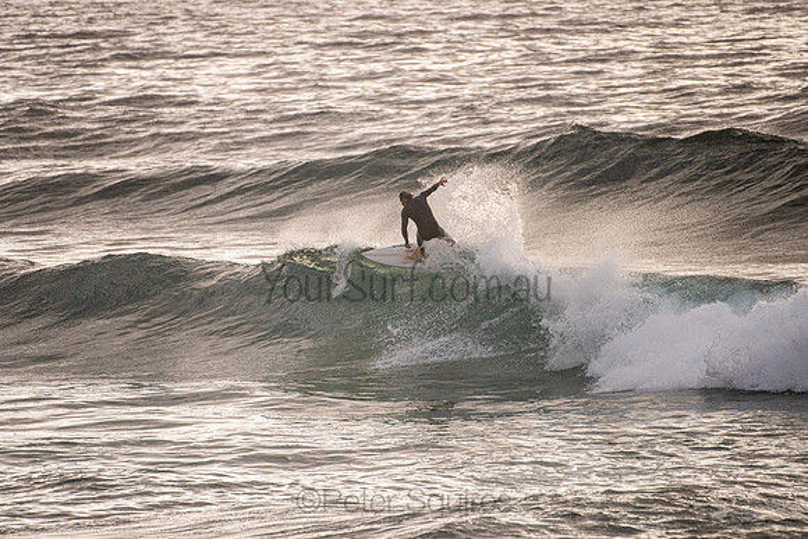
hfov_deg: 3.4
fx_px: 13768
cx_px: 375
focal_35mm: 613
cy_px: 250
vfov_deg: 2.2
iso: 900
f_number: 5.6
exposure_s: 1/2000
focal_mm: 500
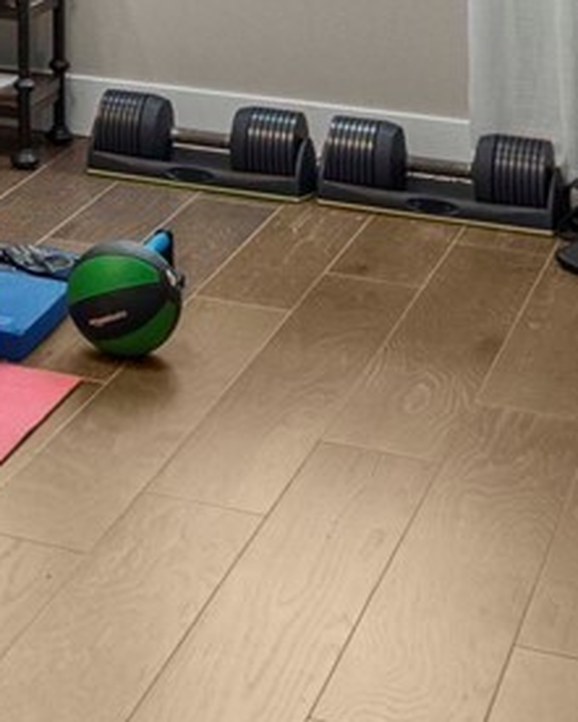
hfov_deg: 13.8
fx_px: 2094
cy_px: -409
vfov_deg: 17.3
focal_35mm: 98
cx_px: -490
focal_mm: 17
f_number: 7.1
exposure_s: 1/13
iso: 1250
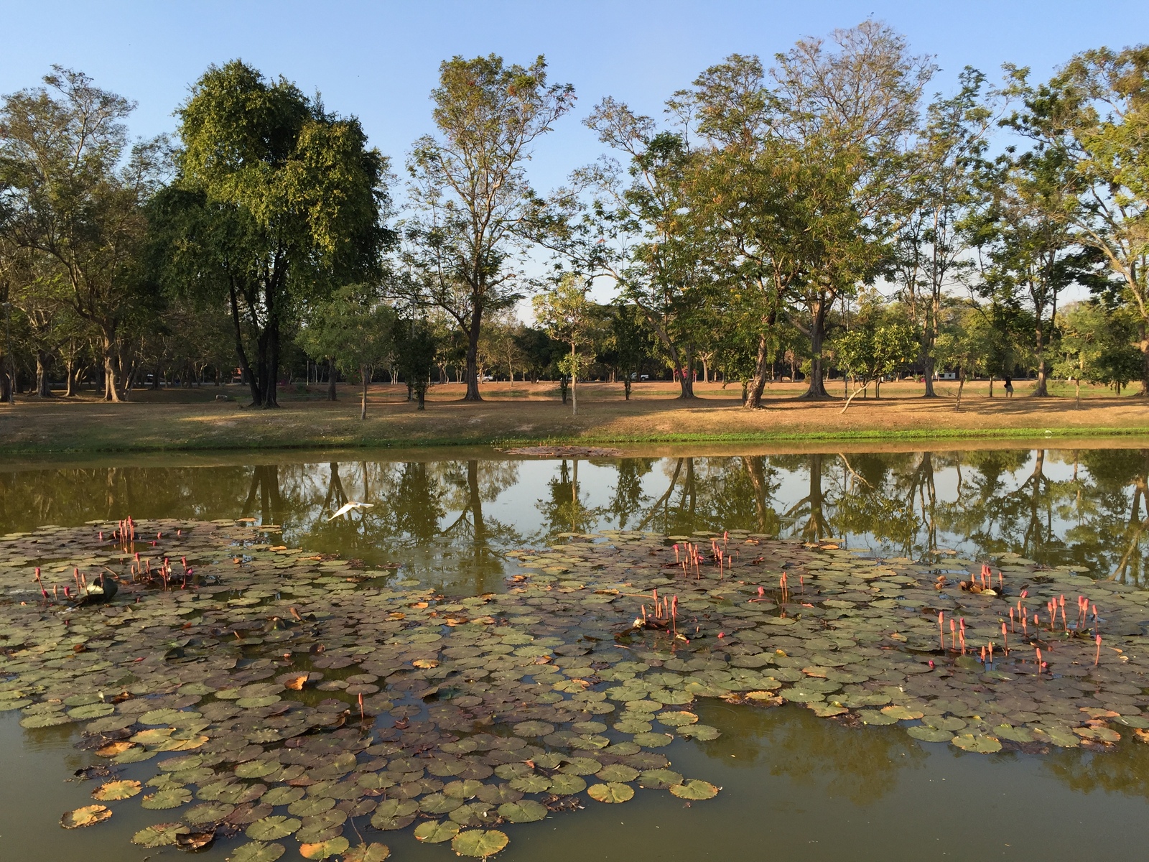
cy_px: 431
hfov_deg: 61.7
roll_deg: +0.0
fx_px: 963
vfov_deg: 48.2
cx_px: 574
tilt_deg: -3.3
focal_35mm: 29
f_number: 2.2
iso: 32
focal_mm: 4.15
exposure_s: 1/791
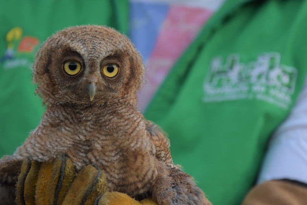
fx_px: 1342
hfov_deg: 13.0
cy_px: 102
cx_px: 154
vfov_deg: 8.7
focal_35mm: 158
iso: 800
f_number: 5.6
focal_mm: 105
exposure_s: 1/160
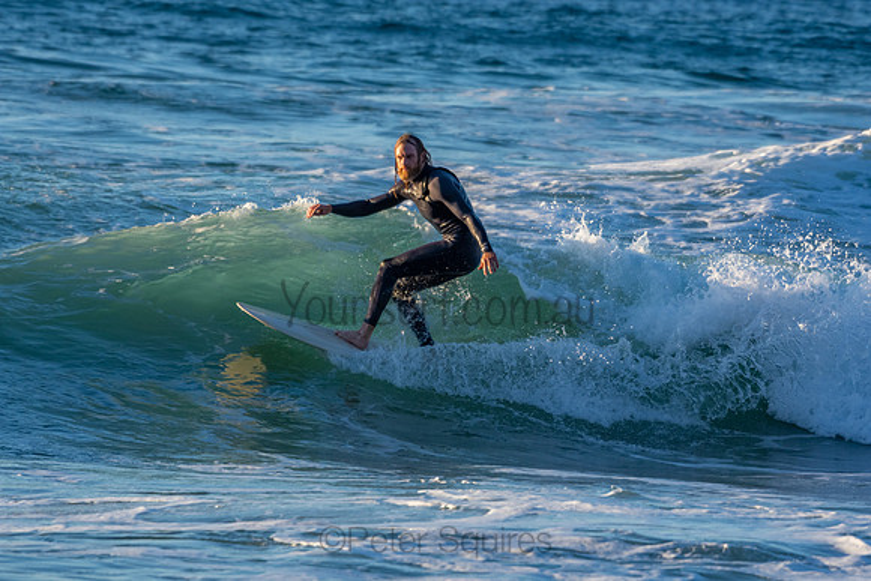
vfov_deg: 2.7
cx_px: 436
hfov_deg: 4.0
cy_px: 290
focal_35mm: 510
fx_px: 12341
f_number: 5.6
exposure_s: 1/1250
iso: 560
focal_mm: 340
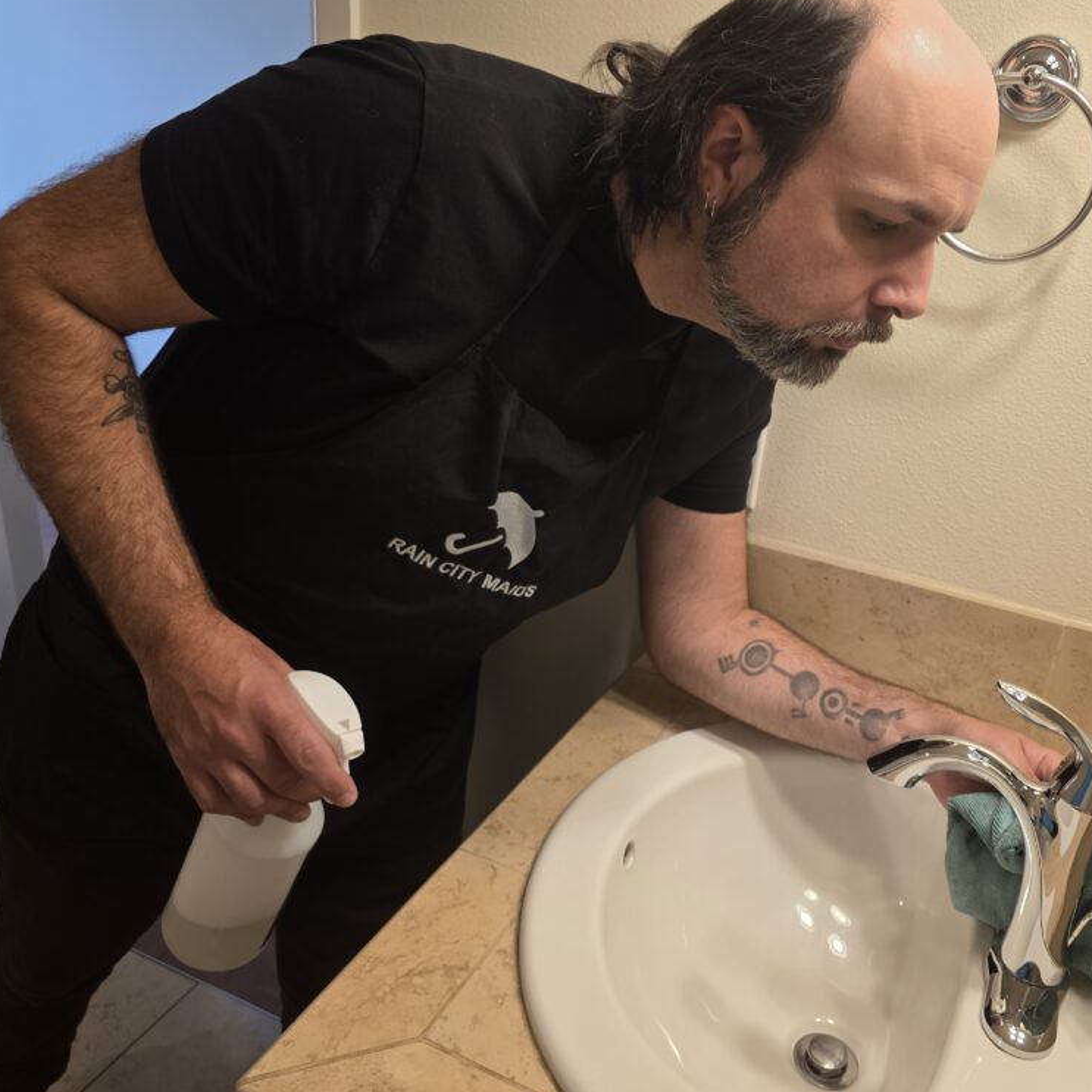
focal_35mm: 28
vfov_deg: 57.3
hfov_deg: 56.9
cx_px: 650
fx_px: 999
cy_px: 531
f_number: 1.7
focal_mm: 6.3
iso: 160
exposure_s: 1/120
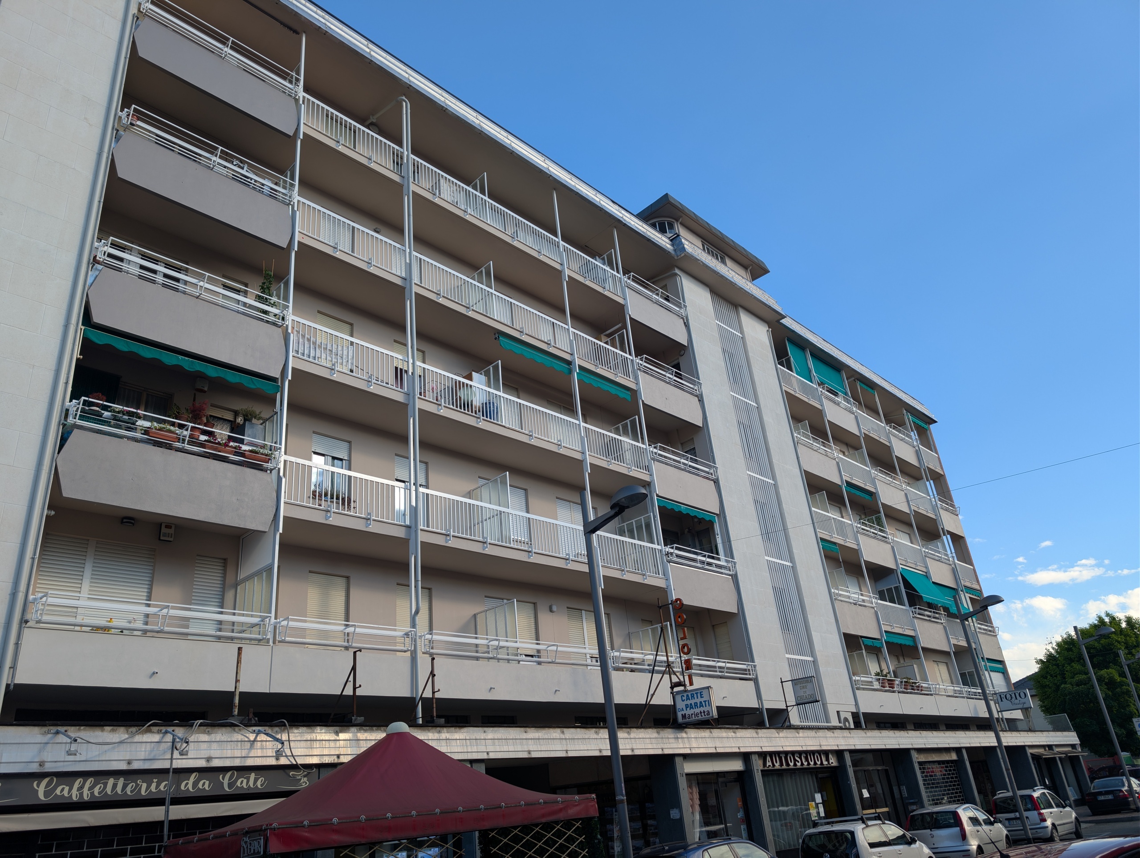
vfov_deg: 56.9
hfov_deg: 71.5
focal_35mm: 24
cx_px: 570
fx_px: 792
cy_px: 429
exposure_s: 1/518
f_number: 1.68
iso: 22
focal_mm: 6.9
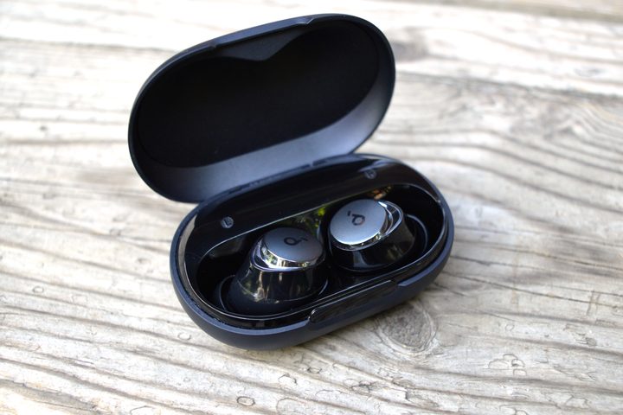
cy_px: 208
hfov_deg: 55.1
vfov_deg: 38.4
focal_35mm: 34
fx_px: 597
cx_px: 312
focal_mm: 23
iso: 400
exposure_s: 1/60
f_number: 4
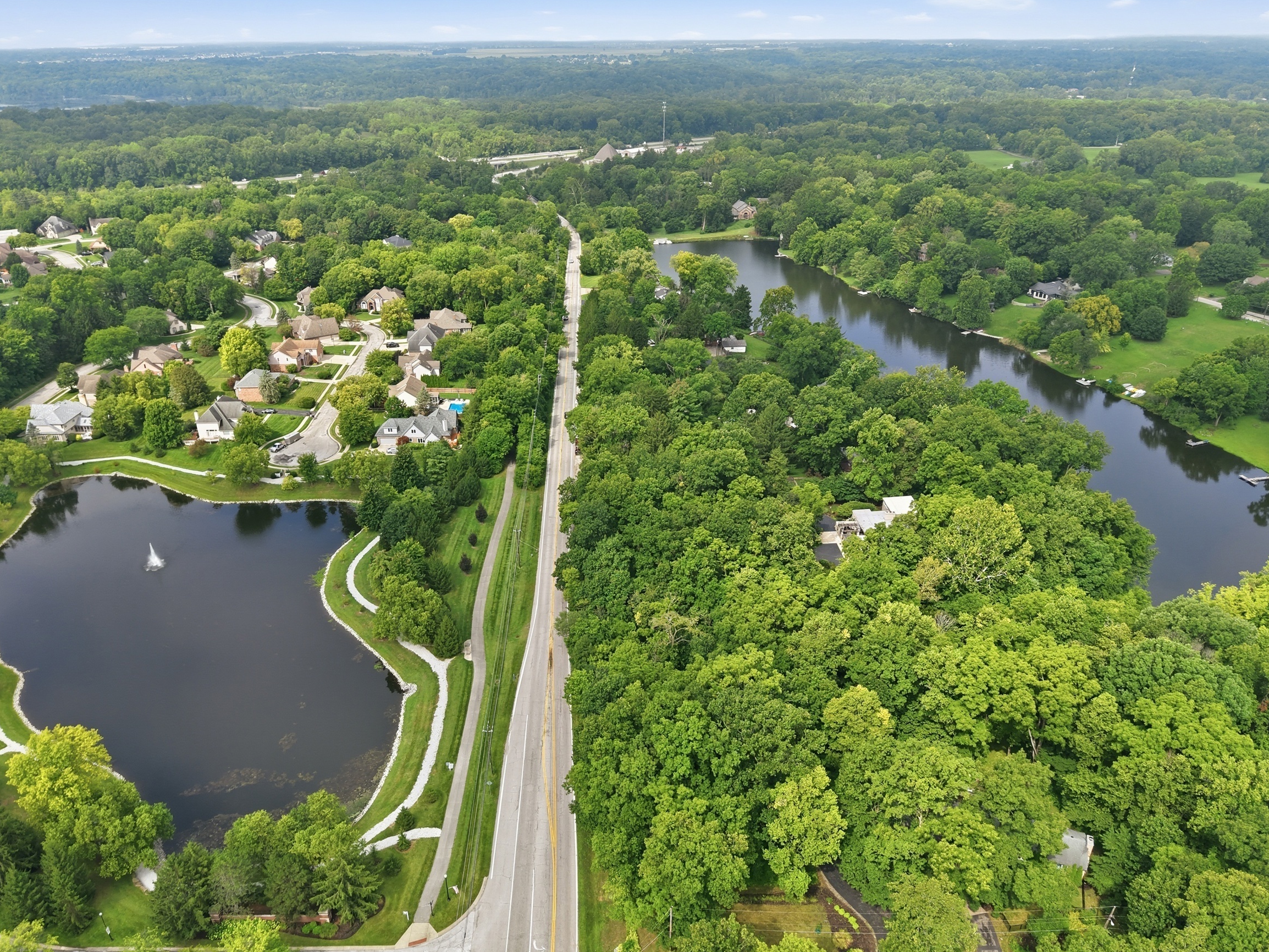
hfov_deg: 67.3
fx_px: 953
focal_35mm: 26
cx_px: 615
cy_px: 513
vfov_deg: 53.0
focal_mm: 8.7
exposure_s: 1/2000
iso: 100
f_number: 1.8
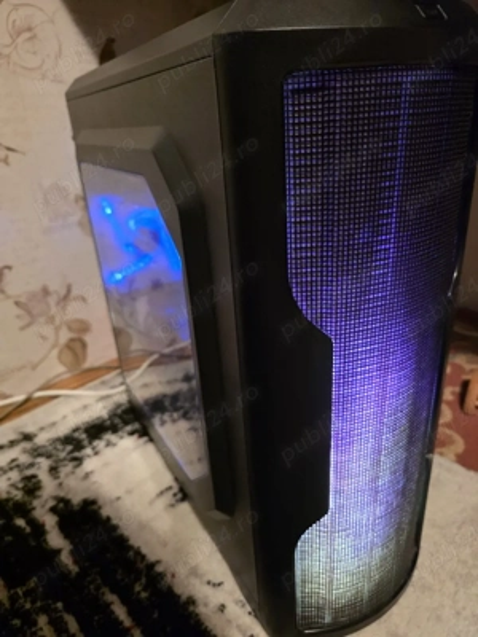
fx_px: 423
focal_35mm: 23
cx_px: 239
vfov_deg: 73.9
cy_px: 318
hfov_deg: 58.9
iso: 1600
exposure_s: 1/33.4
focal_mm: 6.3
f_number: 1.7
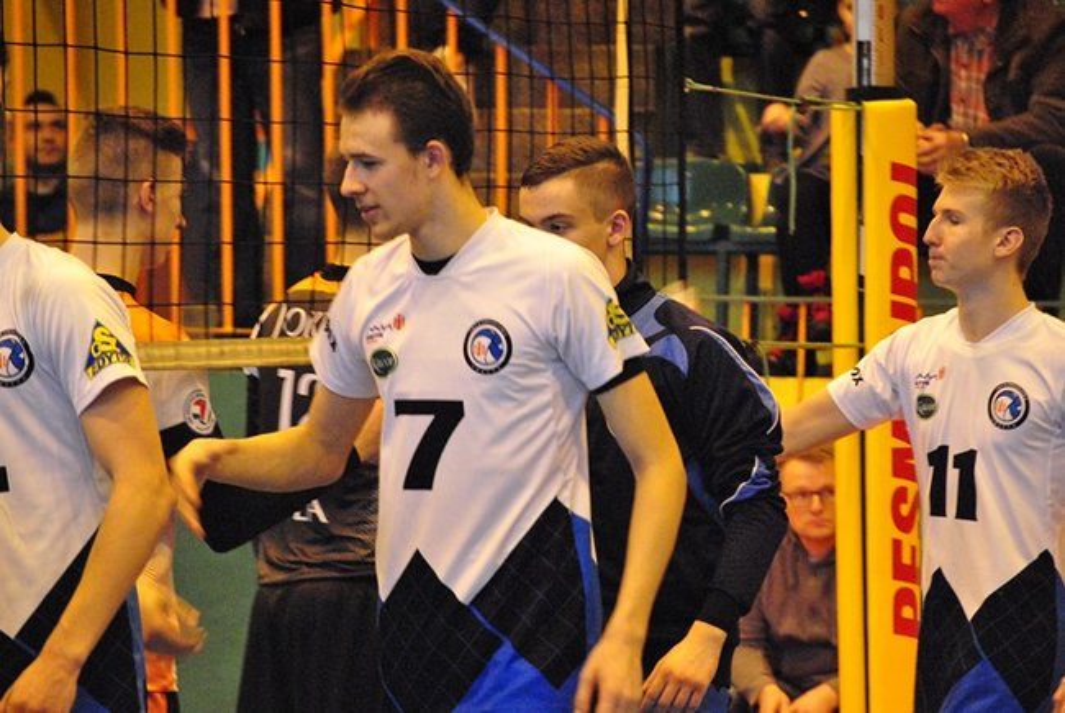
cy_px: 356
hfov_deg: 8.6
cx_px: 532
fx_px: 7108
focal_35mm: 240
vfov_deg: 5.7
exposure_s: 1/80
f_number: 5.6
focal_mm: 160
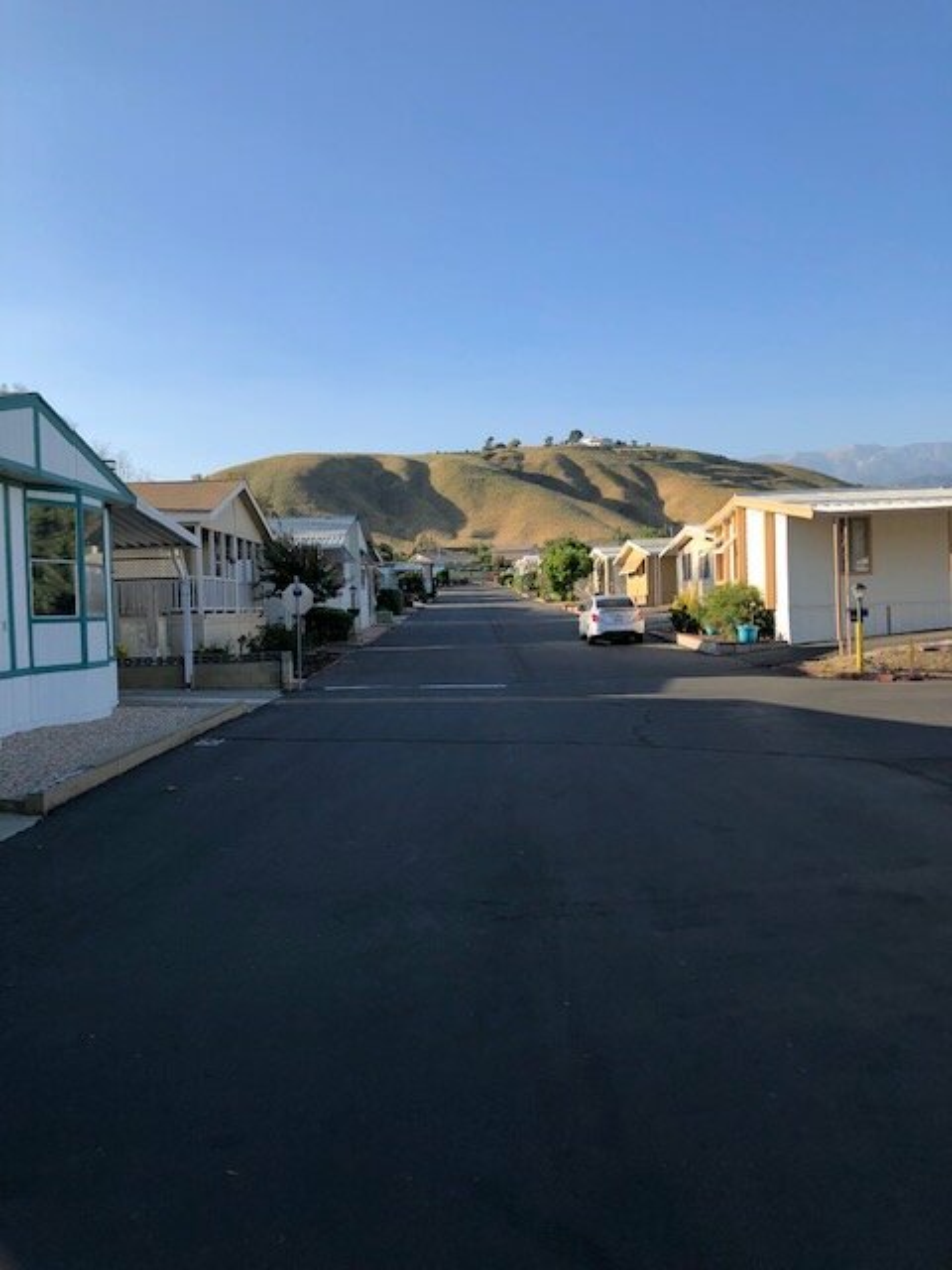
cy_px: 635
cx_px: 476
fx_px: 1027
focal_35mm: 28
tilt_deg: -1.4
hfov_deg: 49.7
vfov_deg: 63.4
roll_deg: +1.5
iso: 20
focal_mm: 3.99
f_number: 1.8
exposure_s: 1/1297
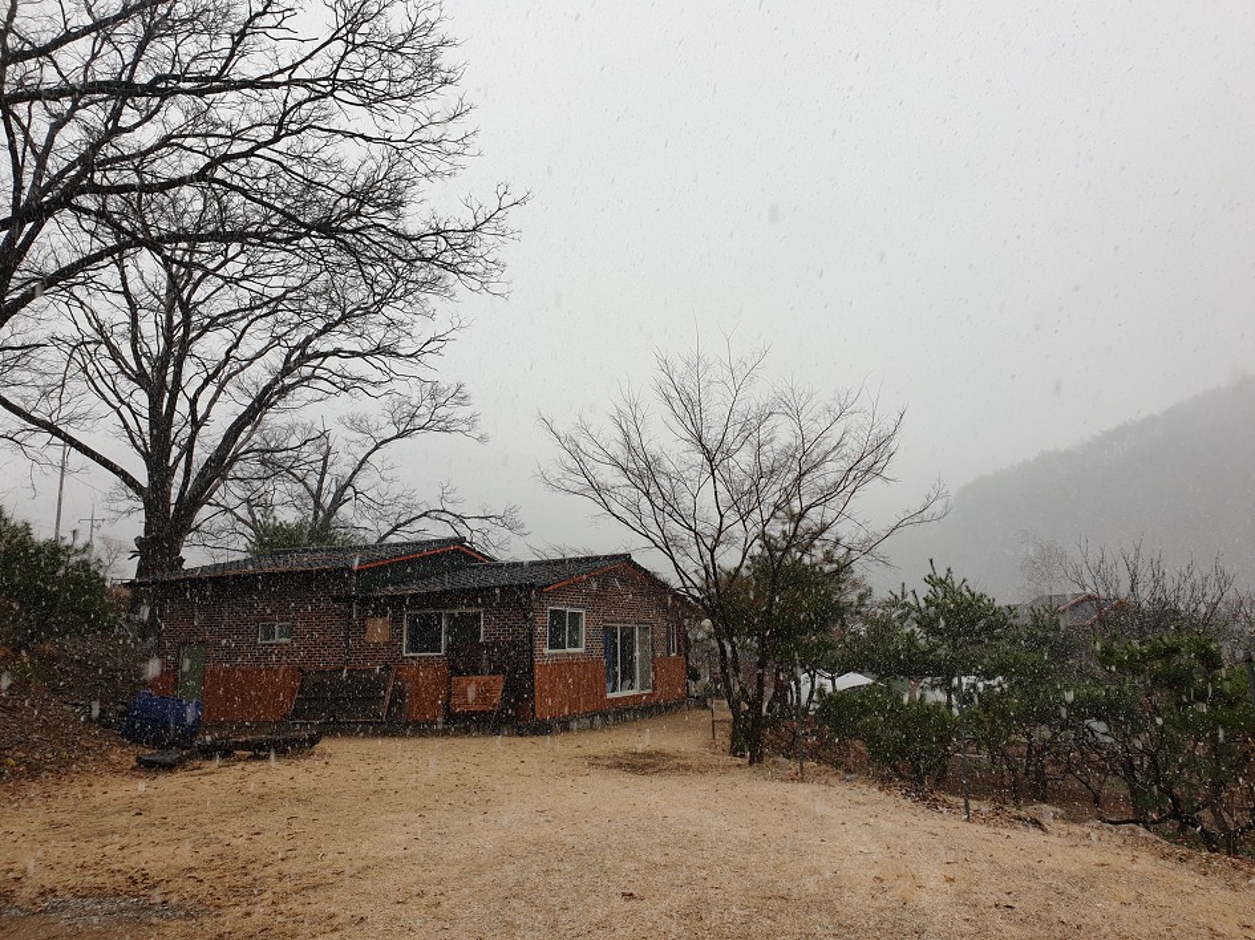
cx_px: 628
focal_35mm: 26
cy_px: 470
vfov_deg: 53.0
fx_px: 942
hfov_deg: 67.3
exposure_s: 1/191
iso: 50
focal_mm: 4.3
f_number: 2.4
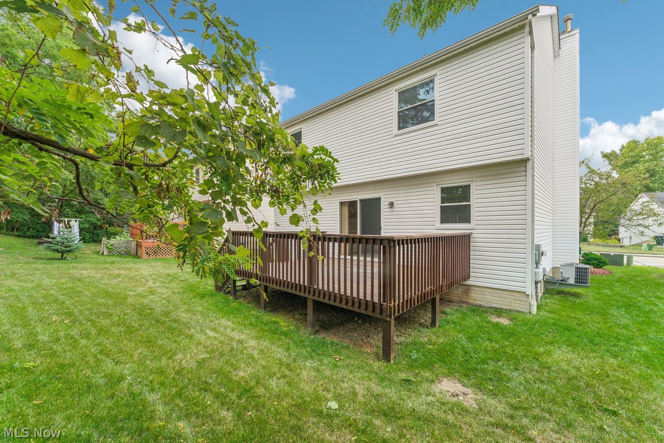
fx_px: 258
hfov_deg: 104.3
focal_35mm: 14
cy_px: 222
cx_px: 332
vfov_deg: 81.2
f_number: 8
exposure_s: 1/320
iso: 640
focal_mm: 14
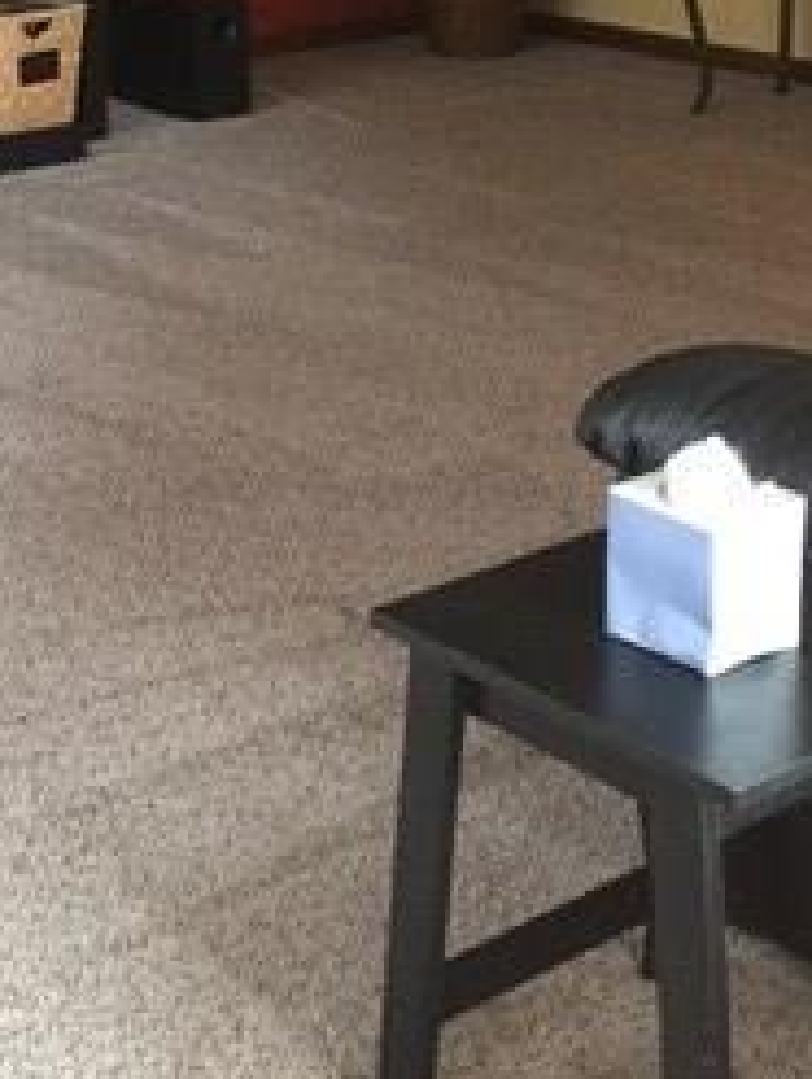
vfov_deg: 25.4
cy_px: 192
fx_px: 2340
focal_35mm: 75
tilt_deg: -11.9
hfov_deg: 19.4
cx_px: 131
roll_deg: +1.5
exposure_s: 1/17
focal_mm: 4.15
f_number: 2.2
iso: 125
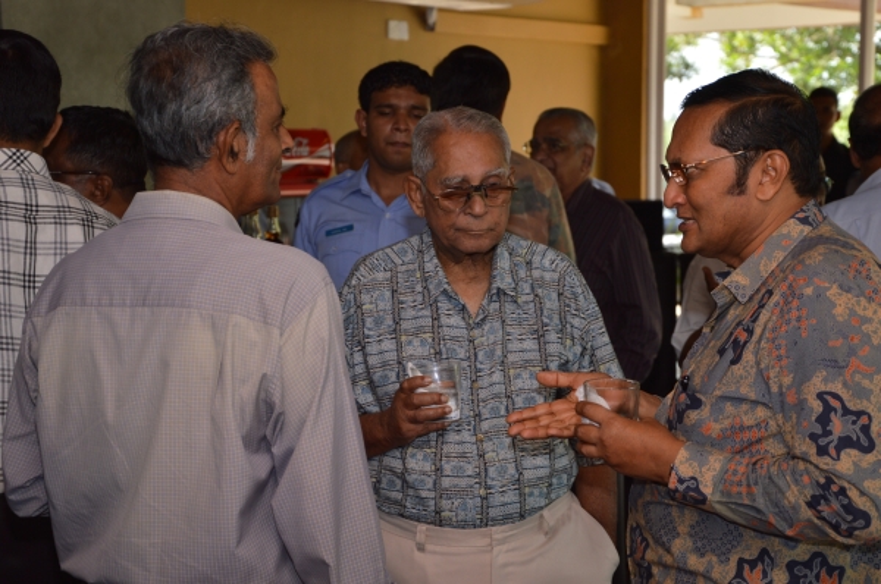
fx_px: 2126
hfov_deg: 23.4
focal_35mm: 87
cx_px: 440
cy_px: 292
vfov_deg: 15.7
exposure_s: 1/125
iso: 200
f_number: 5
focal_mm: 58
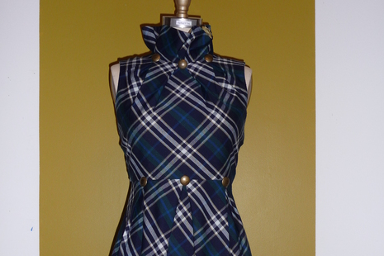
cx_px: 194
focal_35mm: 51
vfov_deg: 26.0
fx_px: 544
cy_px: 205
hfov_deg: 38.9
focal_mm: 6
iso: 100
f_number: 3.7
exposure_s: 1/30
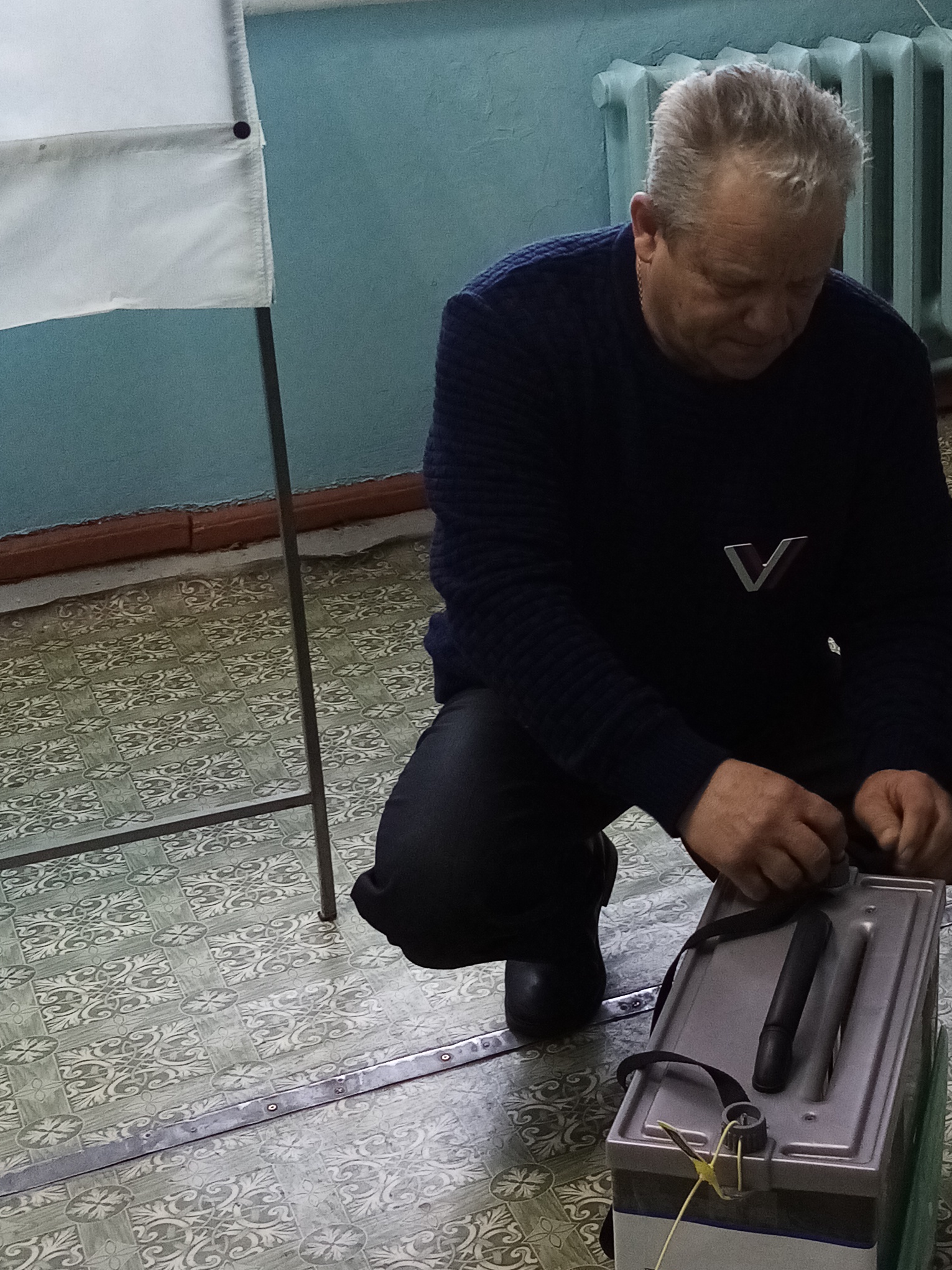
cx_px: 772
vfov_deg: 36.1
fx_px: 1943
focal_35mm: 53
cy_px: 537
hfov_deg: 27.0
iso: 174
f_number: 1.8
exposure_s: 1/33.3
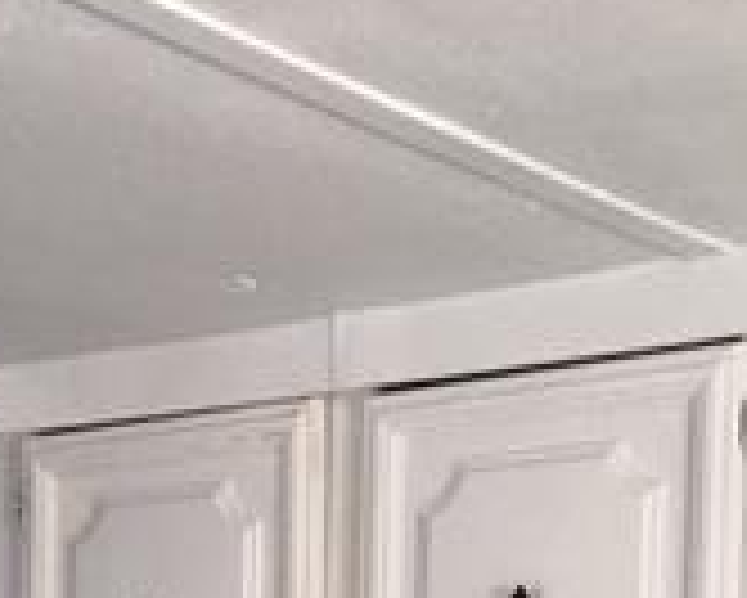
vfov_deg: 12.9
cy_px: 1048
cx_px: 76
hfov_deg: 17.4
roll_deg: -0.4
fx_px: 2411
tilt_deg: -2.0
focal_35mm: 109
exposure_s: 1/30
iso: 40
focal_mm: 4.15
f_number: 2.2
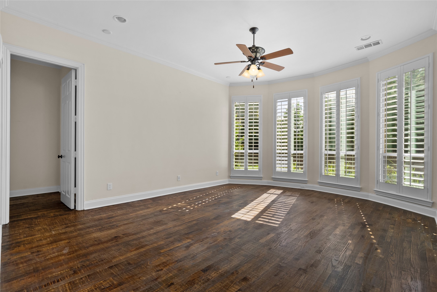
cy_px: 146
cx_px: 218
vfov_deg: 73.8
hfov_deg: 96.7
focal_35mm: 16
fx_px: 194
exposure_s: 1/15
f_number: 8
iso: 640
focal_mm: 16
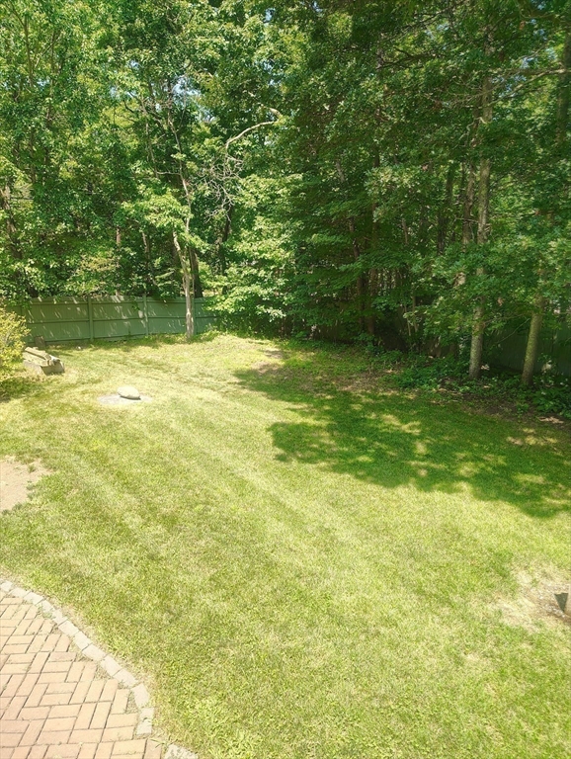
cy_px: 380
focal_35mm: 24
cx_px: 286
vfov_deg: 71.5
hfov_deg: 56.9
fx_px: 527
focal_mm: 5.56
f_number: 1.8
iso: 120
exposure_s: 1/240
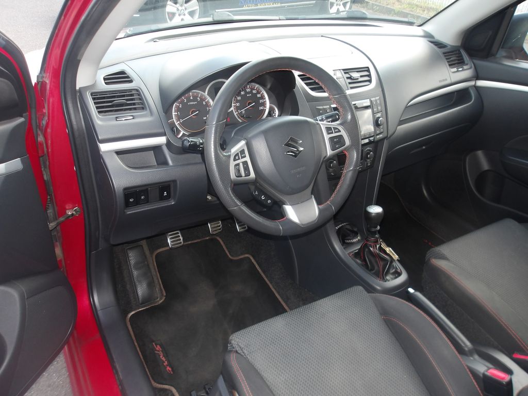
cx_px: 264
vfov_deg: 51.4
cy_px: 198
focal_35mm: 27
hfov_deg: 65.3
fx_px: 412
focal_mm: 4.9
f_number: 3
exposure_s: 1/96
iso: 100
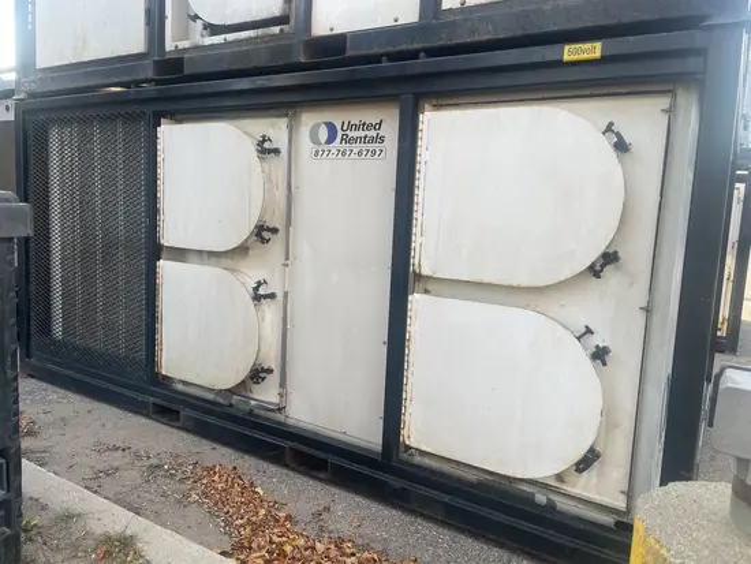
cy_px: 282
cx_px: 376
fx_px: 564
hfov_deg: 67.3
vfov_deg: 53.1
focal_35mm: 26
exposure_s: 1/307
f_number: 1.6
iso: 32
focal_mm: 4.2
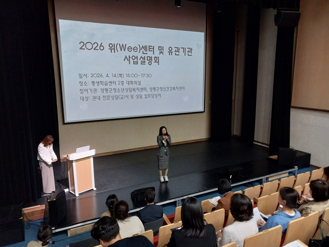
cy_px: 124
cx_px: 164
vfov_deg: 53.1
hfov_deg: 67.3
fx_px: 247
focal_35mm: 26
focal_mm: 4
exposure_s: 1/60
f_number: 1.8
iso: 400
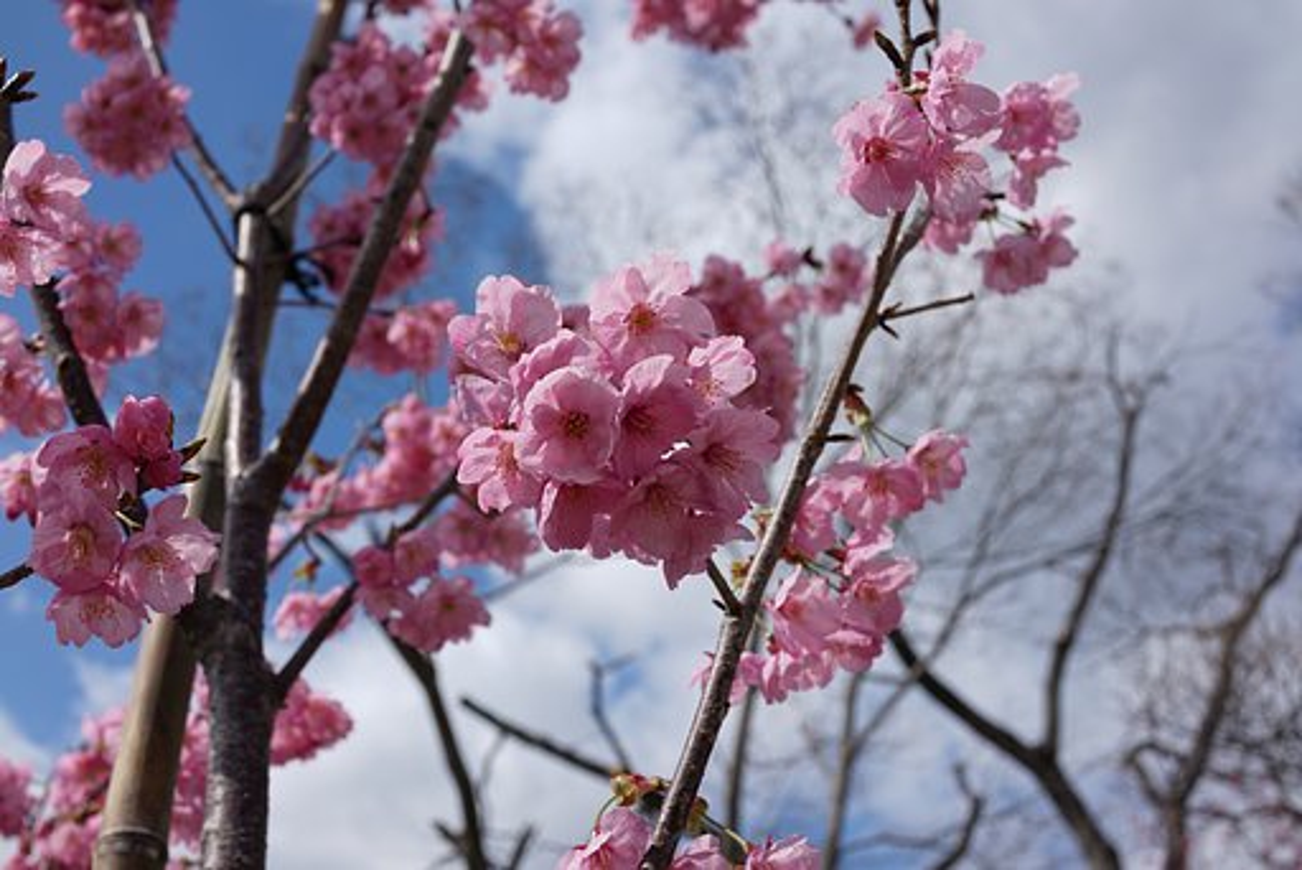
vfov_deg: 37.9
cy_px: 435
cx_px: 651
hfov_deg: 54.4
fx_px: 1266
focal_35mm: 35
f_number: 8
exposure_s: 1/250
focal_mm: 35
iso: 64
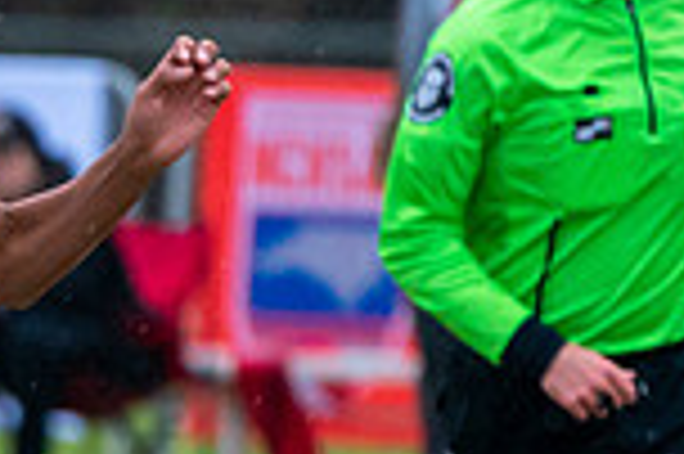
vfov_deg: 0.6
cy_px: 889
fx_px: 43273
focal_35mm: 2280
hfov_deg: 0.9
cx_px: -772
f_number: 5.6
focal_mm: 400
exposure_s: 1/800
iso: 2500
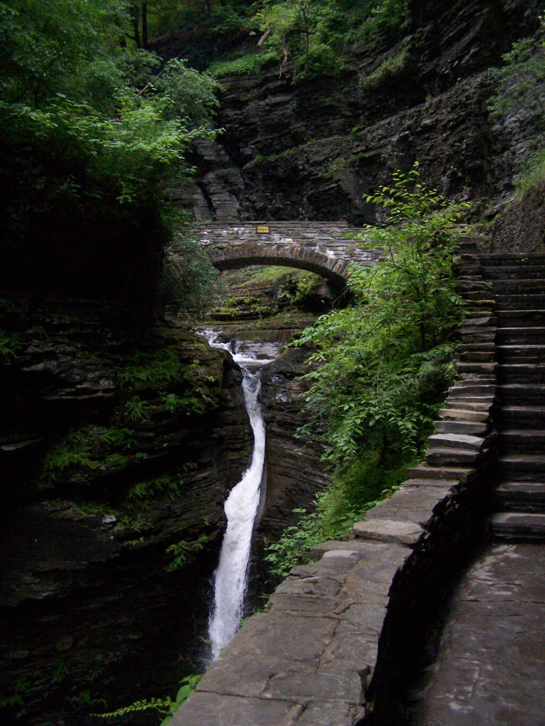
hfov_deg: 37.7
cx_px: 272
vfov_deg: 49.0
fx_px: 798
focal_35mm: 38
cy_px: 363
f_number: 2.8
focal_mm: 6.3
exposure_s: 1/500
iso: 400
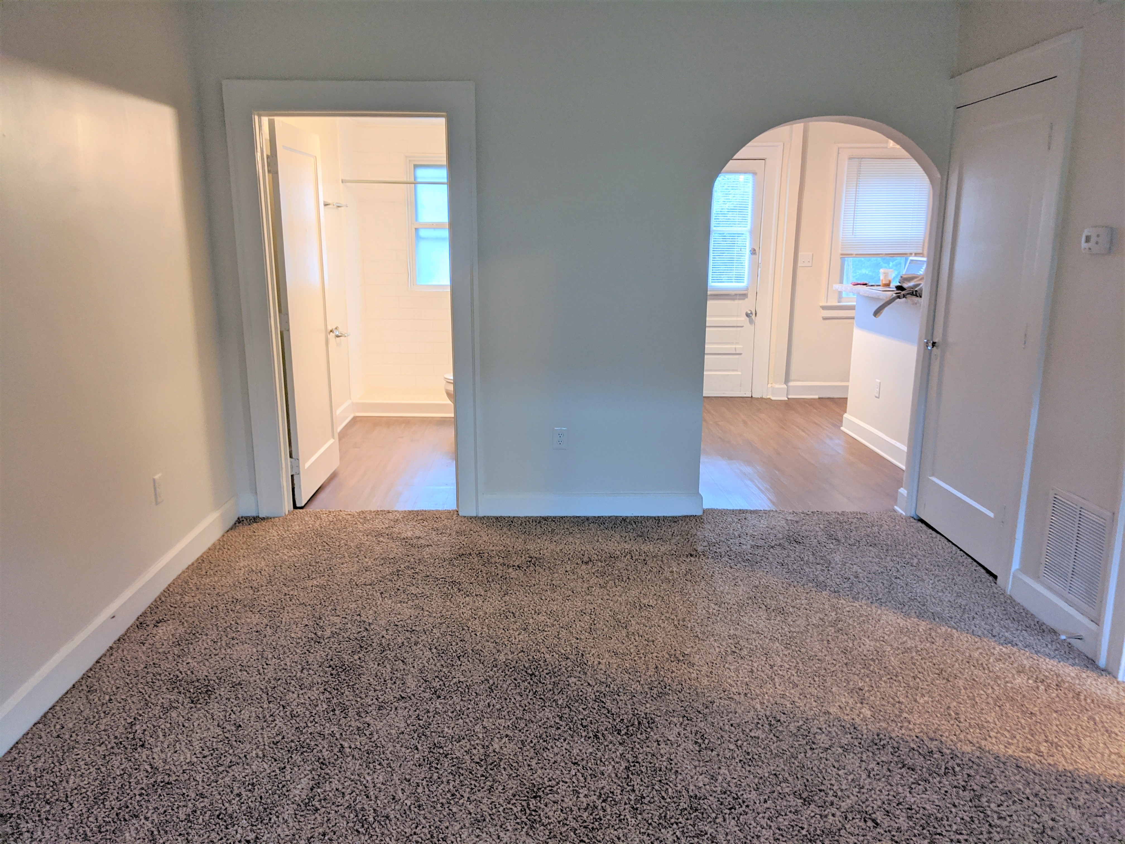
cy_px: 422
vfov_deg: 51.4
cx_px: 562
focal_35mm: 27
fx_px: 877
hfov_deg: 65.3
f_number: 1.73
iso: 55
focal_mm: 4.38
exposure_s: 1/24
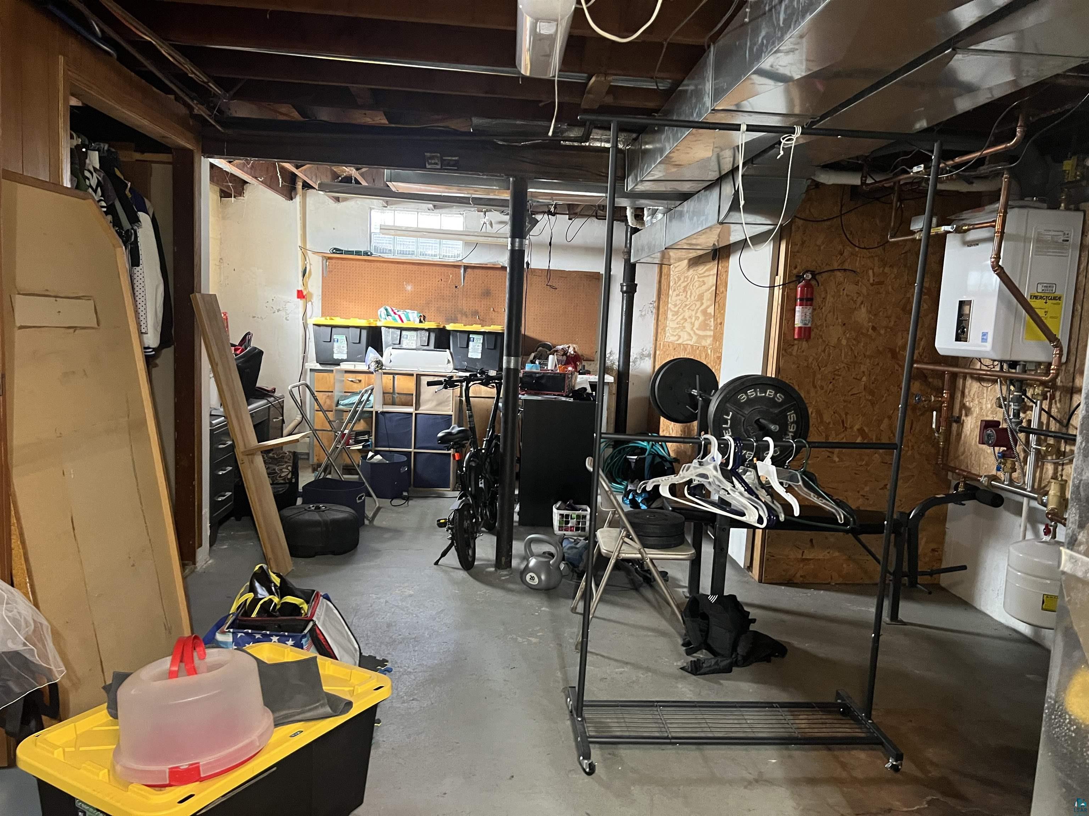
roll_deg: -2.2
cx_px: 544
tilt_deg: -6.6
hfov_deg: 67.3
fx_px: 818
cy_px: 408
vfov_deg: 53.1
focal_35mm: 26
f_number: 1.5
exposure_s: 1/40
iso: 400
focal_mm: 5.7
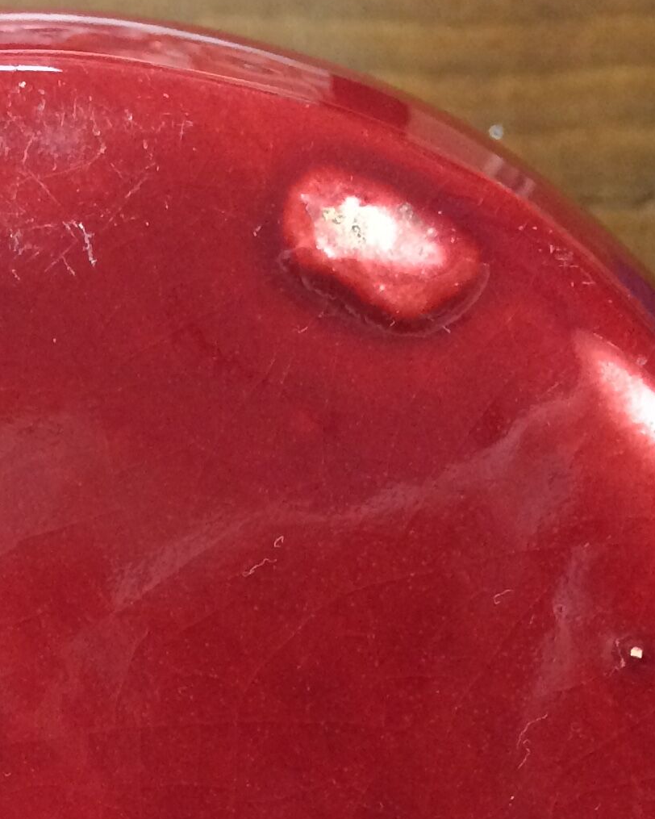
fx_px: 2205
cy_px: 888
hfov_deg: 16.2
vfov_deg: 20.1
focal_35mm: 91
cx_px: -130
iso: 200
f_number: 2.2
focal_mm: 4.15
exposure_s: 1/33
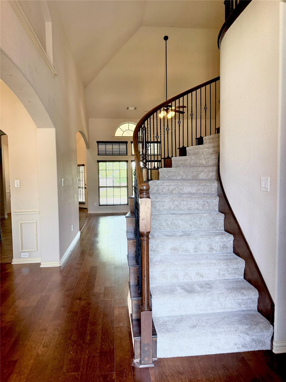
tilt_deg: -4.0
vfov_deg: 71.6
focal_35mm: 24
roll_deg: +0.6
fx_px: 264
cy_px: 191
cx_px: 143
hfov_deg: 56.8
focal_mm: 6.76
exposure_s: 1/121
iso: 160
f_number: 1.78
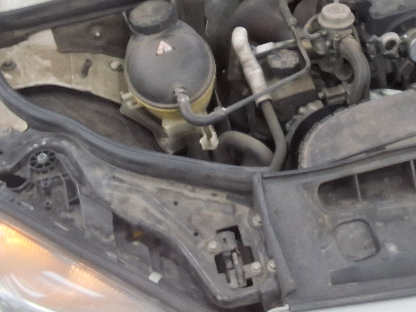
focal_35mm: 69
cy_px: 18
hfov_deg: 27.6
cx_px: 335
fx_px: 829
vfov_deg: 20.8
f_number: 1.9
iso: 50
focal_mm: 2.91
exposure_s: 1/60
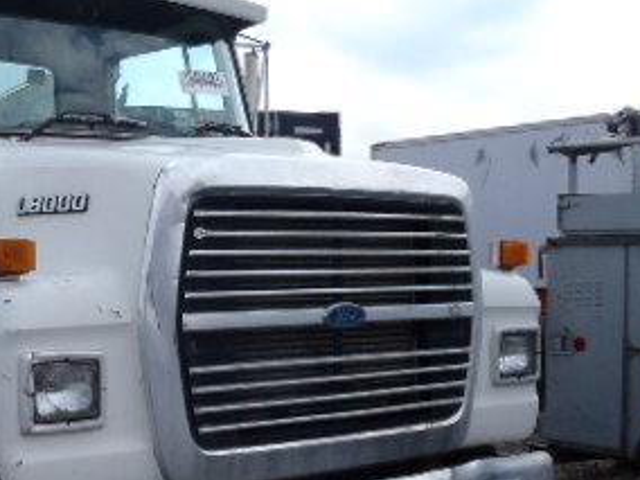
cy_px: 320
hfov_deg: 29.0
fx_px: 1165
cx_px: 18
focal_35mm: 63
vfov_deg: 23.2
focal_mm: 5
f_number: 4.5
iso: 80
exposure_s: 1/500
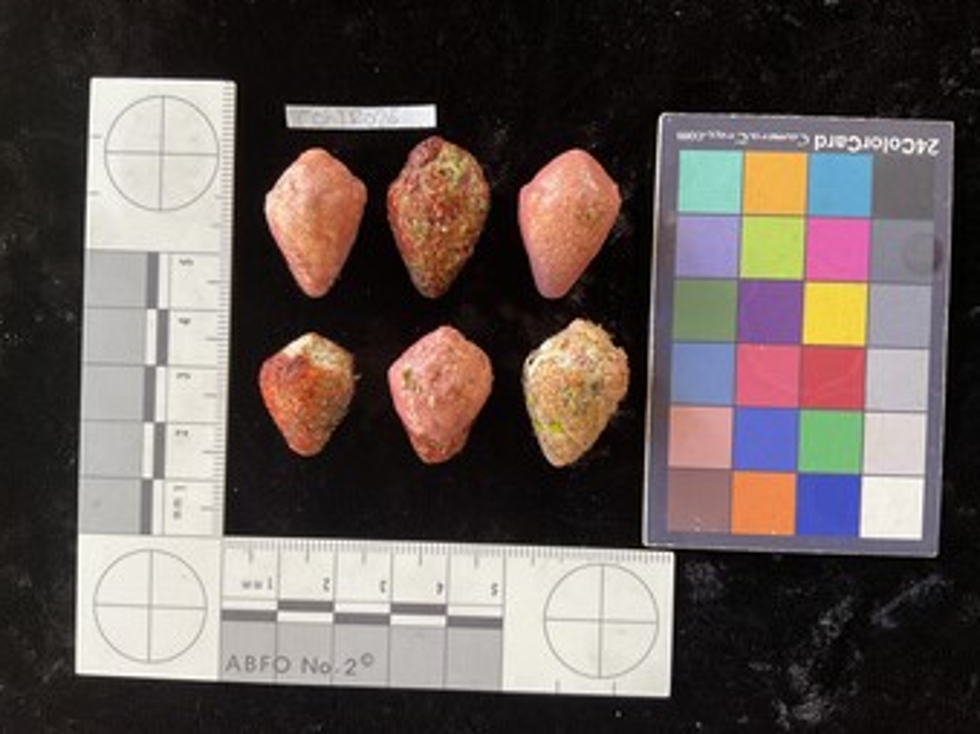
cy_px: 360
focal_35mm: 30
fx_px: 849
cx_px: 491
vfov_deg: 46.8
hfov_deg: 60.0
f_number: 1.8
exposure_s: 1/60
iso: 80
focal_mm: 3
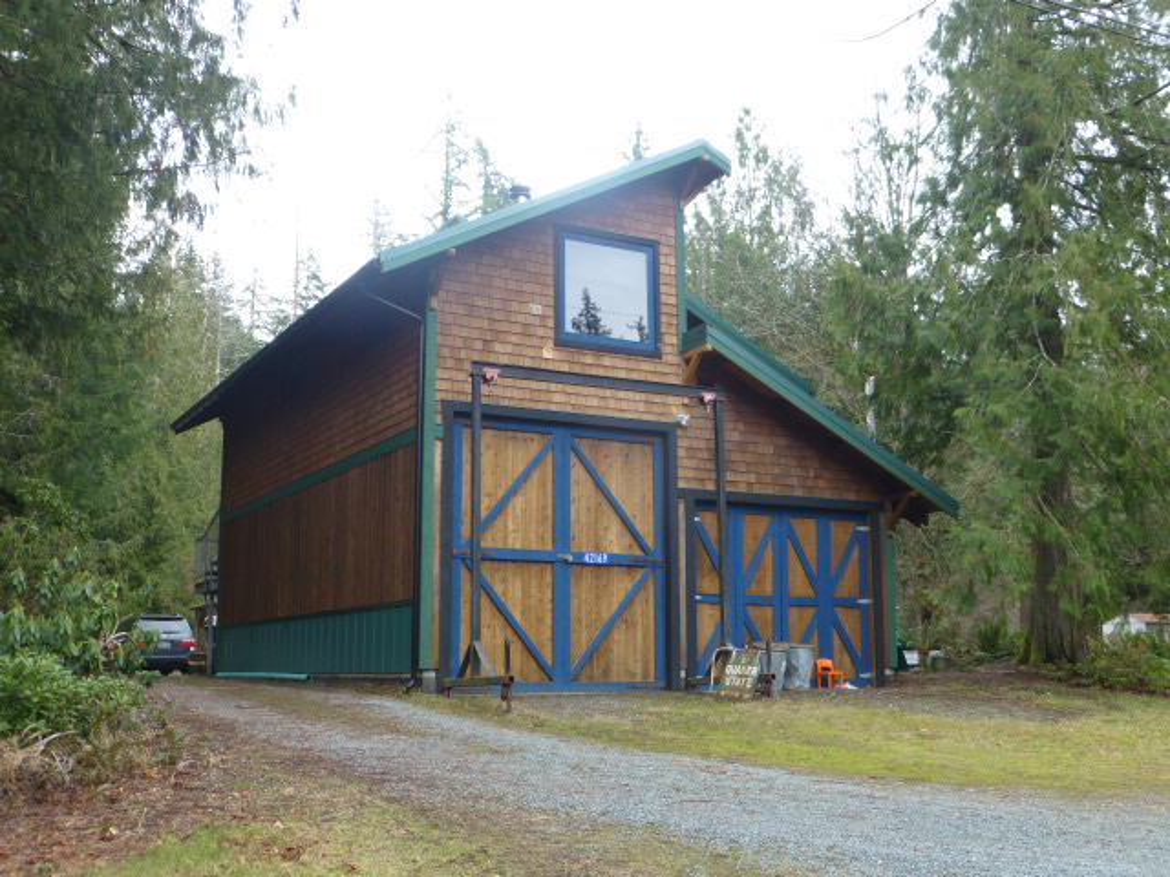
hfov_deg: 47.9
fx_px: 1318
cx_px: 585
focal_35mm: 39
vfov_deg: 36.8
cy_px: 438
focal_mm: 6.9
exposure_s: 1/60
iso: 125
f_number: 3.9
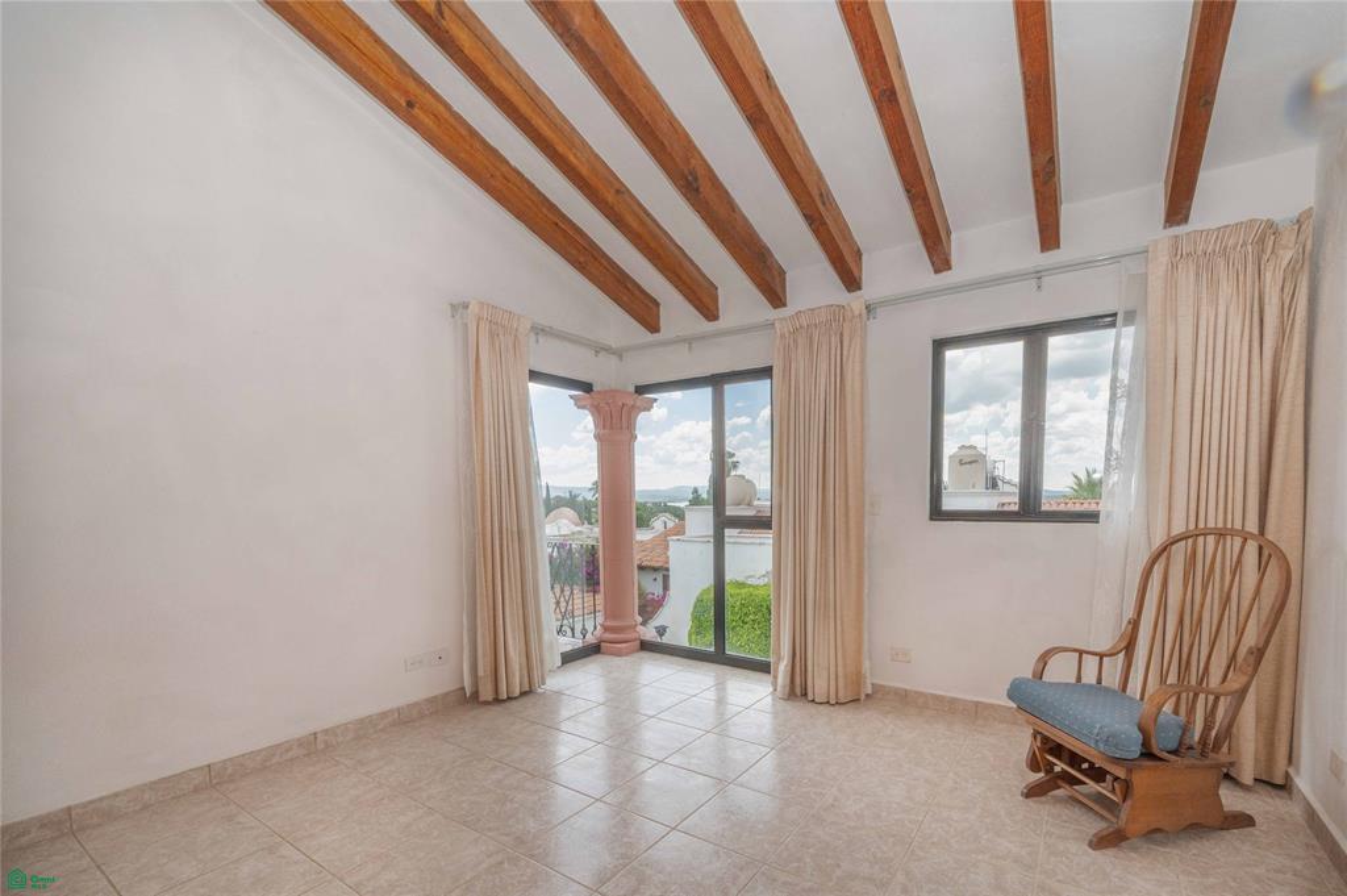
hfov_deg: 104.3
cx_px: 674
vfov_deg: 81.1
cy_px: 448
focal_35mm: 14
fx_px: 523
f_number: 20
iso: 400
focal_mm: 14
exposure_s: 1/60
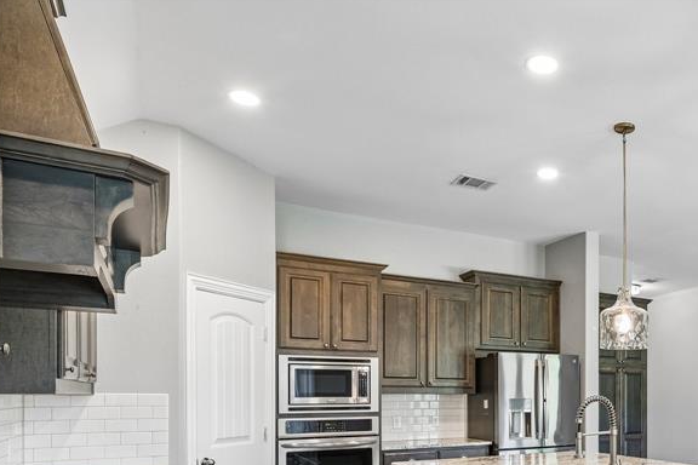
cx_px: 585
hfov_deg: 53.6
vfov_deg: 38.7
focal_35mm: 32
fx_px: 620
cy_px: 406
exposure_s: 1/6
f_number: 8
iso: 400
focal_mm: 18
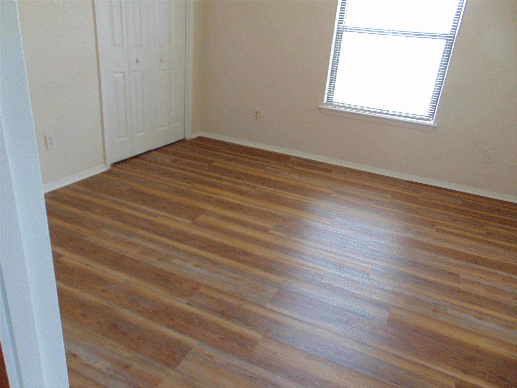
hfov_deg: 69.4
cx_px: 258
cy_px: 194
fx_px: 373
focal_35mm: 25
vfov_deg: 54.9
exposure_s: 1/30
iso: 200
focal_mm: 4.5
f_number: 3
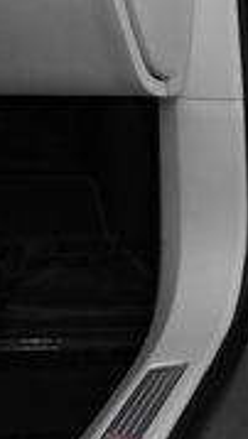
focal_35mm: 90
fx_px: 1050
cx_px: 737
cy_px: 9
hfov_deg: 10.1
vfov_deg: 22.8
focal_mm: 24
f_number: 5
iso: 800
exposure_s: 1/320
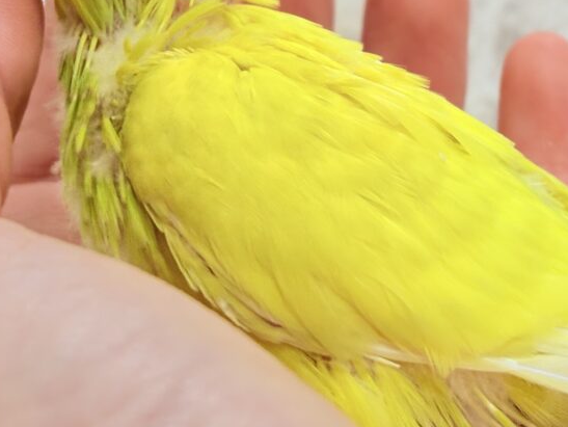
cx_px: 413
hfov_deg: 17.2
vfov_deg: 12.8
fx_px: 1872
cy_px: -36
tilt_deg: -1.9
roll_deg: -1.8
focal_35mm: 114
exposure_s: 1/100
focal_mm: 5.96
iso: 64
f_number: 1.6
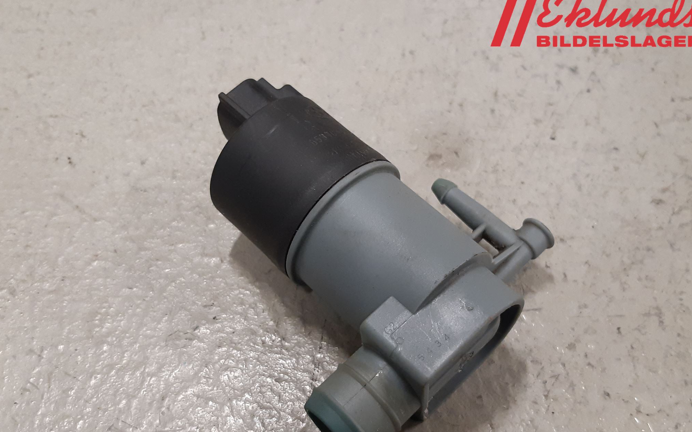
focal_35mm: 28
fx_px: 528
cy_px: 252
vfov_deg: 44.4
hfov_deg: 66.5
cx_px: 350
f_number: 1.7
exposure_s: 1/50
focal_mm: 3.93
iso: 160
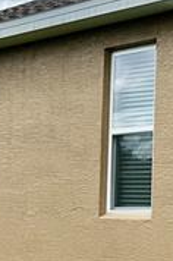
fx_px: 1042
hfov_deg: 9.4
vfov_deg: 14.2
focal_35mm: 144
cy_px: 195
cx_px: -23
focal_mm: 6.86
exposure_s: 1/5000
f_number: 1.78
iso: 80
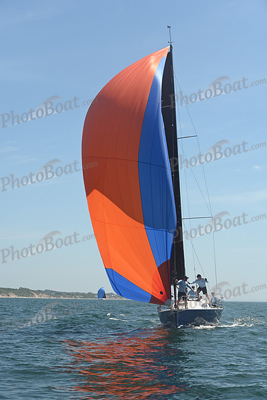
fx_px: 778
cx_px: 134
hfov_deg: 19.5
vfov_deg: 28.8
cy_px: 200
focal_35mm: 70
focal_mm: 70
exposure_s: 1/1000
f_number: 8
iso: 320
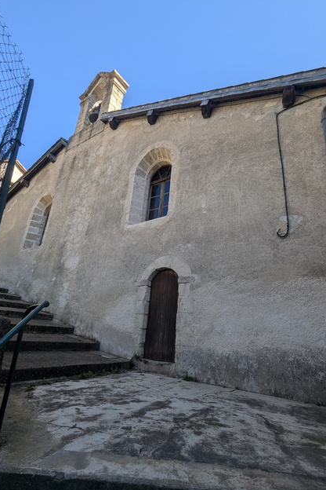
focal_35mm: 18
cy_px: 245
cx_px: 174
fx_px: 244
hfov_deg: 67.3
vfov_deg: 90.0
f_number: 2.2
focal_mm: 2.35
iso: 44
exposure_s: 1/492
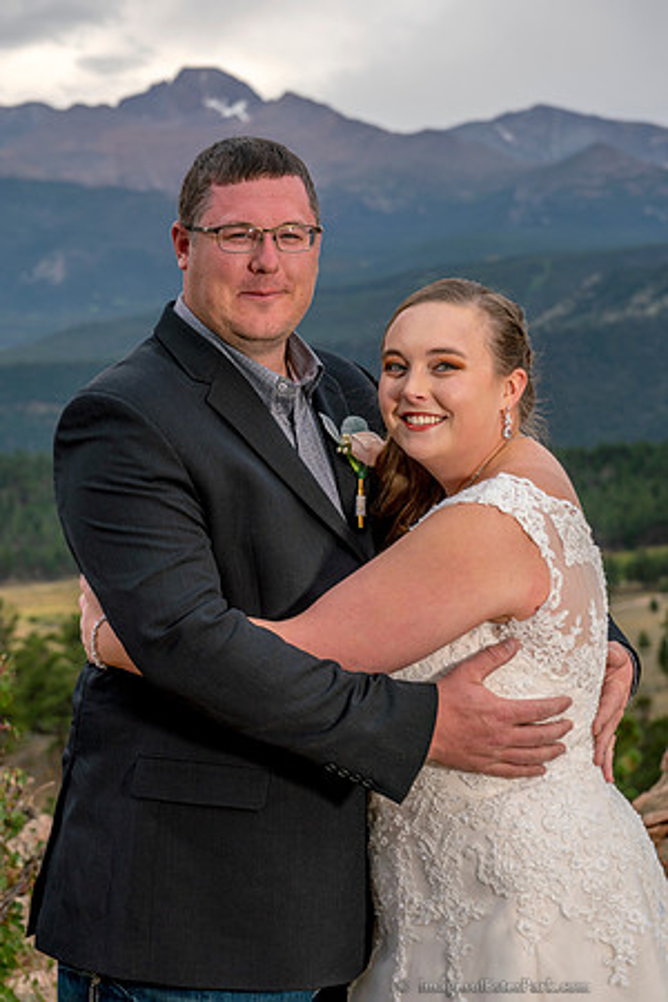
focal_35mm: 70
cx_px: 334
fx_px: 1948
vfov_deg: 28.8
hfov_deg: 19.5
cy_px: 501
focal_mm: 70
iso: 100
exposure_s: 1/80
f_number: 6.3
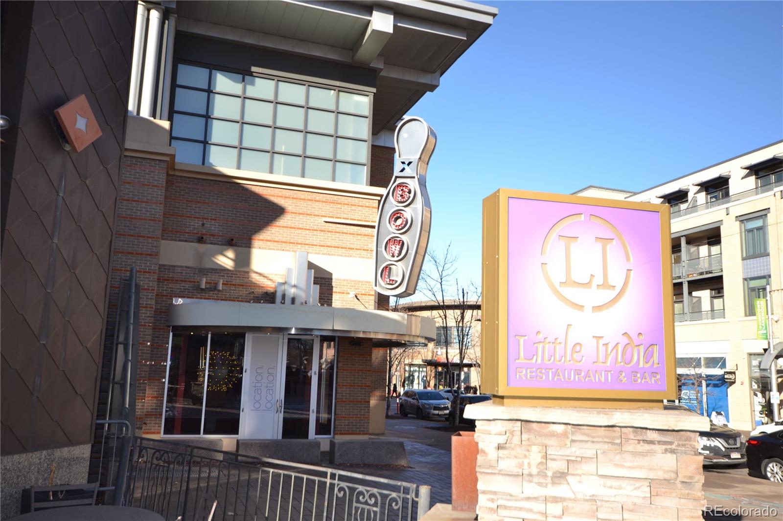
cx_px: 392
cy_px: 260
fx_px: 652
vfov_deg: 43.6
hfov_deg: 61.9
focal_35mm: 30
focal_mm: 20
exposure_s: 1/160
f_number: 6.3
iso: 100
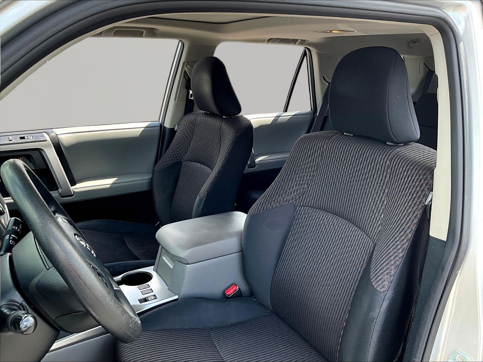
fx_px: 405
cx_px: 242
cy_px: 181
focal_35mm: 29
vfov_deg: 48.2
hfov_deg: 61.7
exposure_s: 1/172
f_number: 1.8
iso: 32
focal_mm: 3
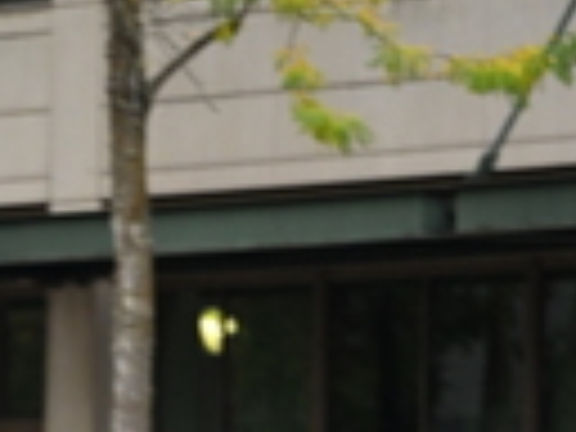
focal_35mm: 824
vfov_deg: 1.8
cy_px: 1058
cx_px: -146
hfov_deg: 2.4
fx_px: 13711
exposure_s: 1/1000
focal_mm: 200
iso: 1600
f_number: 2.8
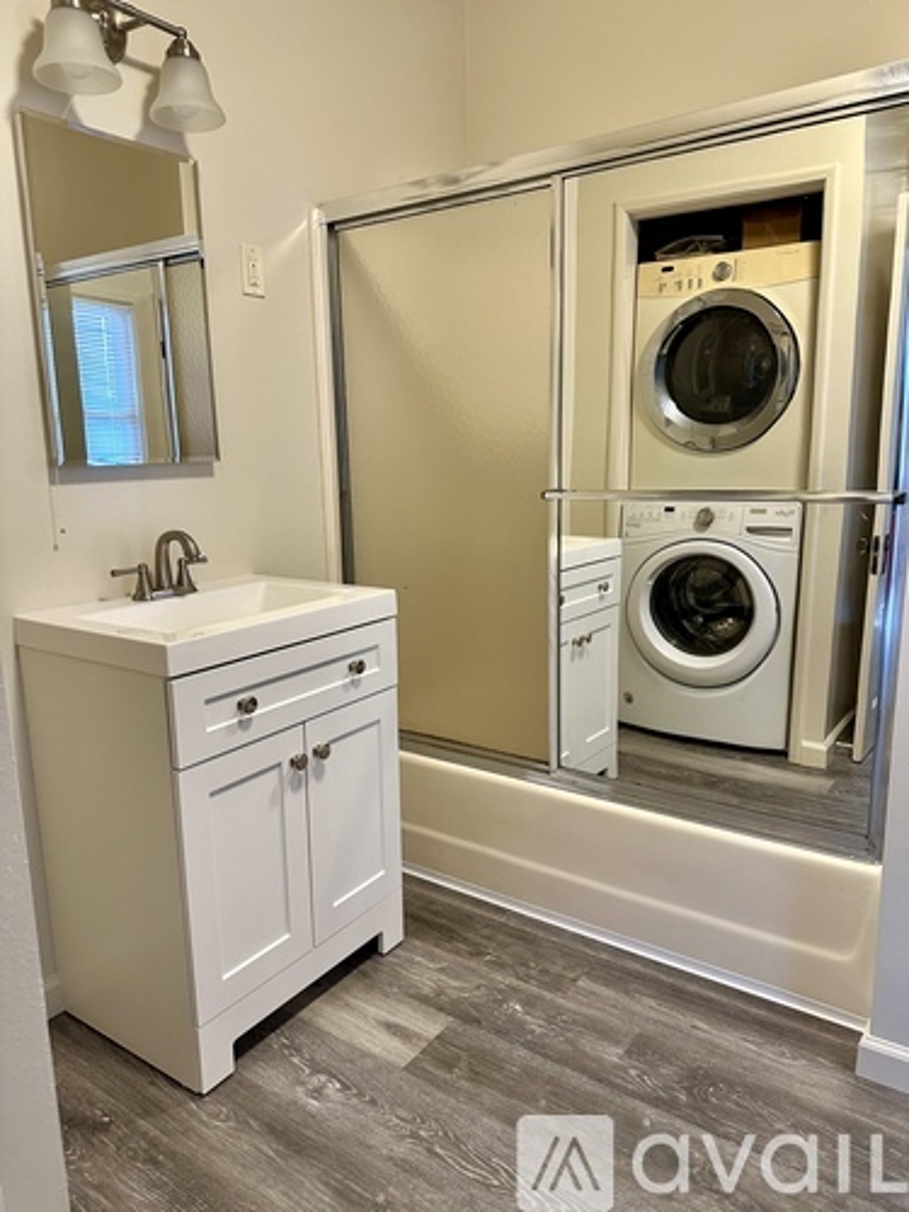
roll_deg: +0.0
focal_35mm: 24
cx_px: 454
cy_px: 606
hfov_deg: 56.8
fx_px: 840
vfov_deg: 71.6
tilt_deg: -9.9
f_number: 1.78
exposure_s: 1/60
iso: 250
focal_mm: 6.86
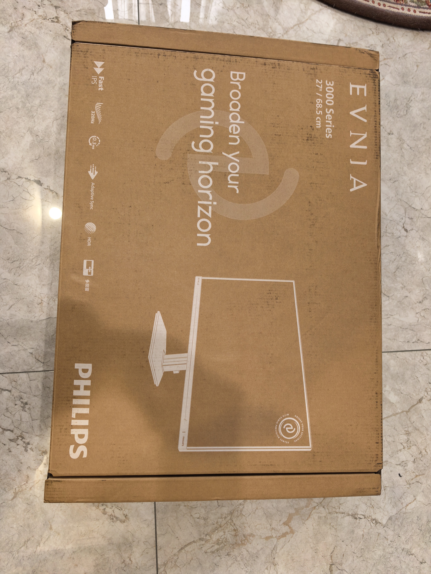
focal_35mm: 24
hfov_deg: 56.8
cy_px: 287
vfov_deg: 71.6
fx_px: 398
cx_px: 216
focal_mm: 6.98
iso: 320
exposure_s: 1/33.3
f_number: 2
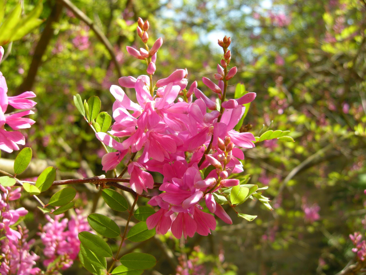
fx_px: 370
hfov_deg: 52.6
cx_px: 183
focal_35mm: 35
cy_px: 138
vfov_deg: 40.7
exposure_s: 1/146
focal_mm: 7.5
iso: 64
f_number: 4.3
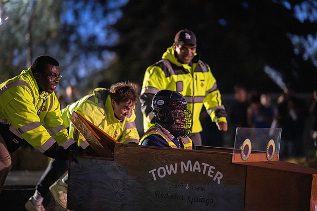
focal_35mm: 105
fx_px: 925
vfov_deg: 13.0
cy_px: 106
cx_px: 158
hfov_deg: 19.5
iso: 8000
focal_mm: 105
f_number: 1.4
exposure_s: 1/320
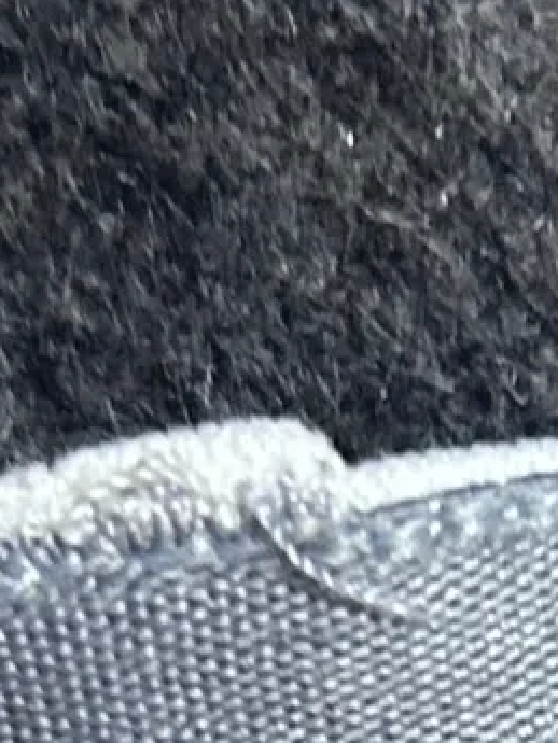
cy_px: 1202
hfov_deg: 7.5
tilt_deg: -73.2
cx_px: 892
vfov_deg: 9.9
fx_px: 4146
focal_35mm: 193
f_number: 1.5
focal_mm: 5.7
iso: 250
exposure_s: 1/50
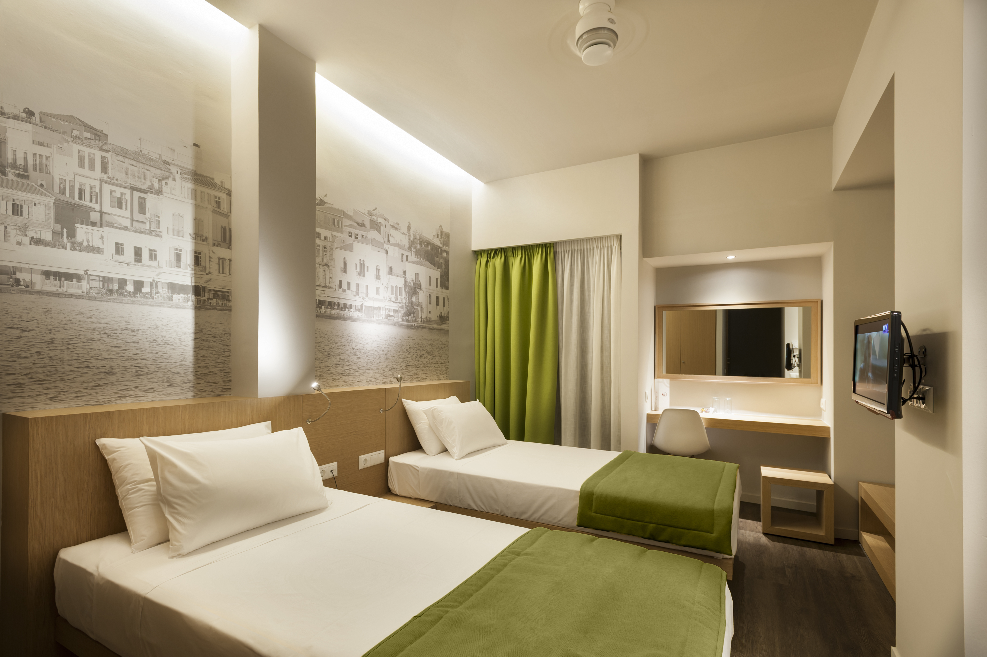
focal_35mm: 17
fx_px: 466
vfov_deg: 70.4
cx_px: 494
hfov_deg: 93.3
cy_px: 328
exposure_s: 1/1.25
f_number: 8
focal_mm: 17
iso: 200
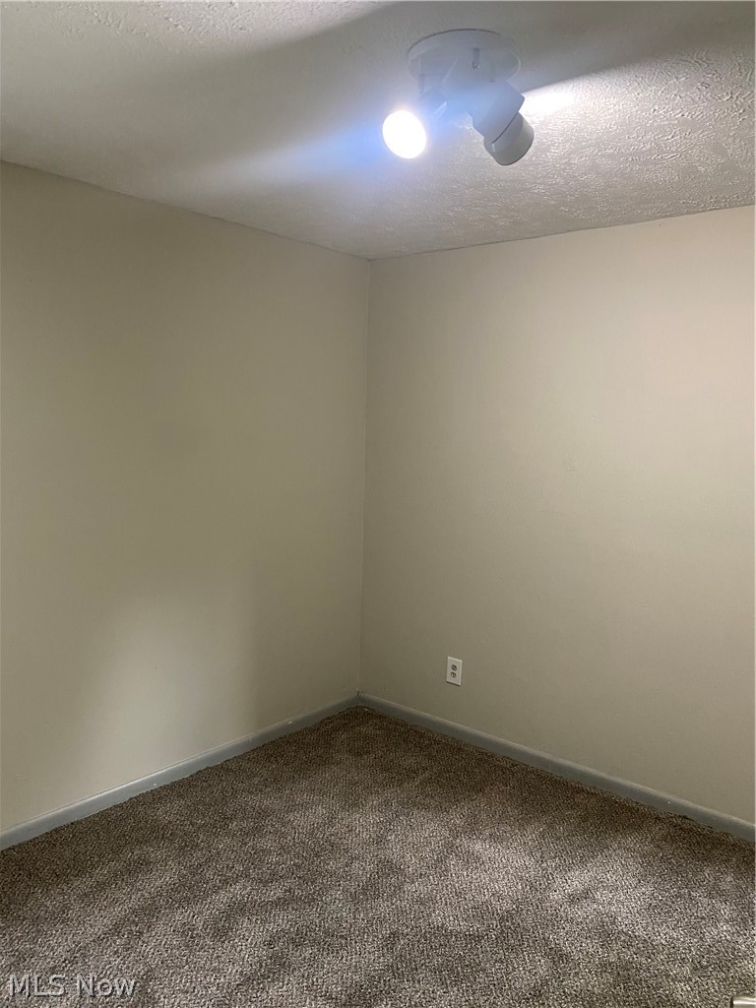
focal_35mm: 26
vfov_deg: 67.3
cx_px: 378
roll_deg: -1.7
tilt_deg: -7.1
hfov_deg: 53.1
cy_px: 504
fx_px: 757
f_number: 1.8
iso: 160
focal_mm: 4.25
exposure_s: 1/60
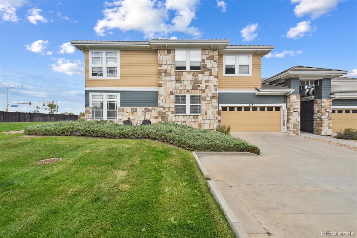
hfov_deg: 100.4
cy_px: 119
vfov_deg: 77.3
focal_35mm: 15
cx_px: 178
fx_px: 149
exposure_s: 1/500
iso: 400
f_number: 11
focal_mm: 10
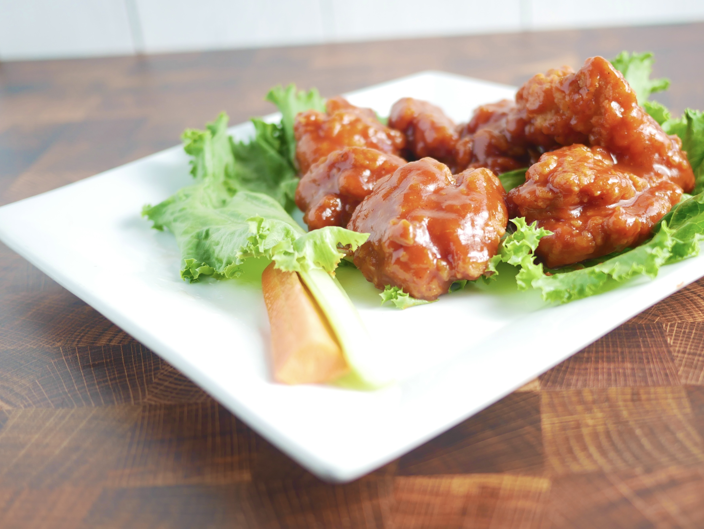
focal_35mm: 52
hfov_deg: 36.7
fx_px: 1058
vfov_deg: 28.0
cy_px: 301
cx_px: 420
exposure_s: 1/80
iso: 200
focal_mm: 20
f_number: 1.7
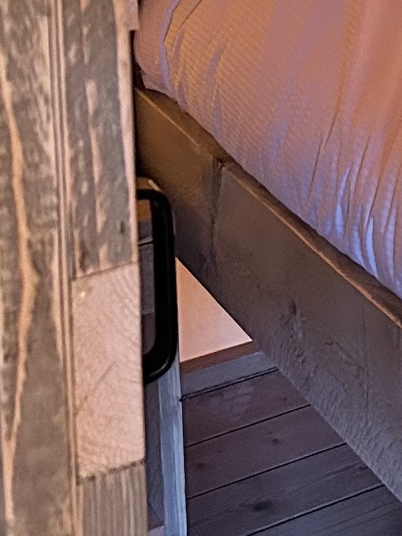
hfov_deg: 11.3
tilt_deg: -7.5
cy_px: -313
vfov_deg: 15.3
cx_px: 842
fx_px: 1812
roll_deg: +0.6
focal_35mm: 117
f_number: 1.5
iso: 320
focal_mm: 5.7
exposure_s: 1/60
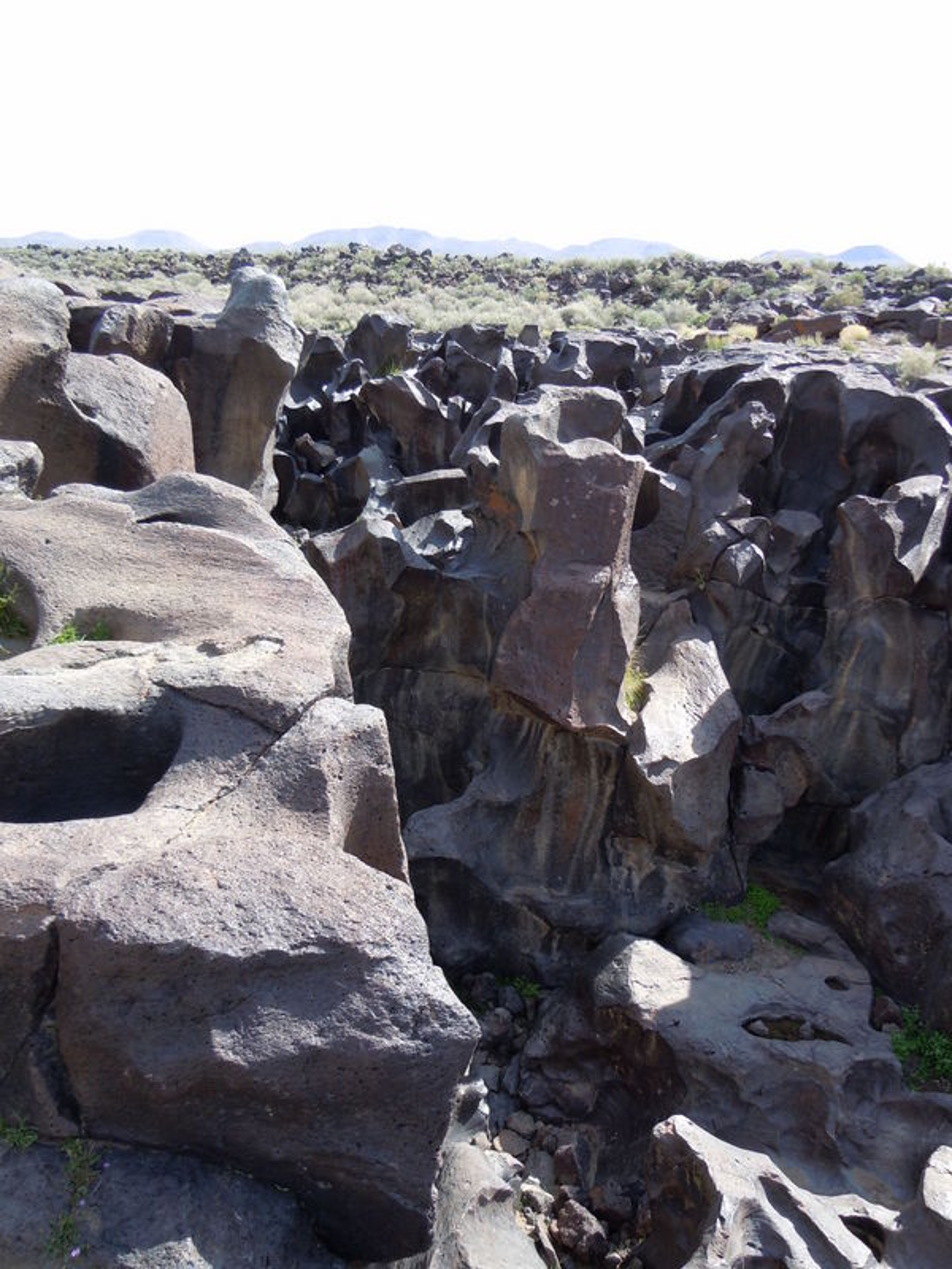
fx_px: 1100
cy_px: 634
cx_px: 476
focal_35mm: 30
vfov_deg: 60.0
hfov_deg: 46.8
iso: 100
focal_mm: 5.4
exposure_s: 1/250
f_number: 3.5
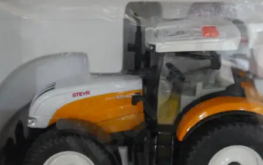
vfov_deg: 11.3
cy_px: 100
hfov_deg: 17.9
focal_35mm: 116
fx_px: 832
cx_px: 159
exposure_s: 1/60
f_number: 5.2
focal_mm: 24
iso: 3200
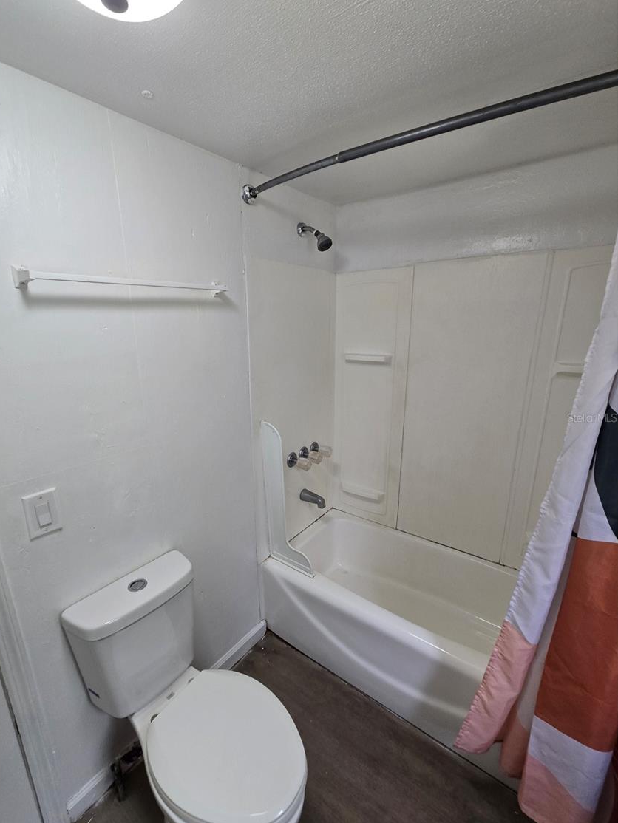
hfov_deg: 85.6
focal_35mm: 14
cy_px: 417
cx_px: 287
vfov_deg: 102.0
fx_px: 333
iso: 80
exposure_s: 1/60
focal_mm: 2.2
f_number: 2.2
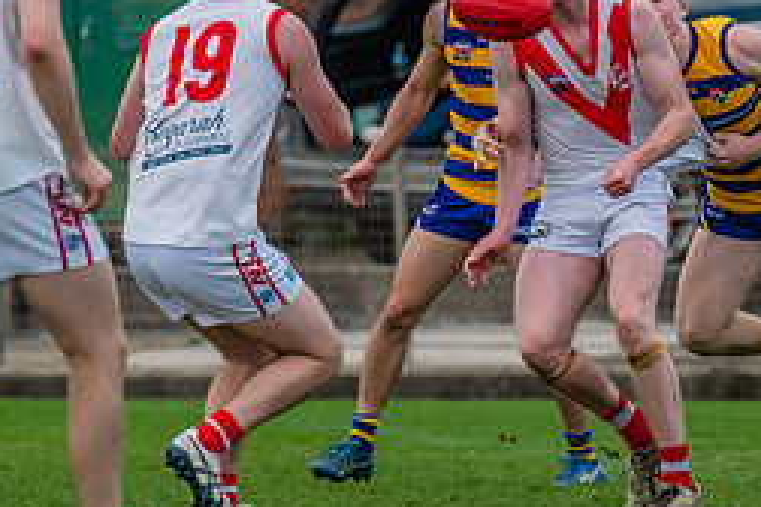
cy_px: 176
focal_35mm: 1078
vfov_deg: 1.3
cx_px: 543
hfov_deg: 1.9
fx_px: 22786
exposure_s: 1/1600
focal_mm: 420
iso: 800
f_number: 7.1
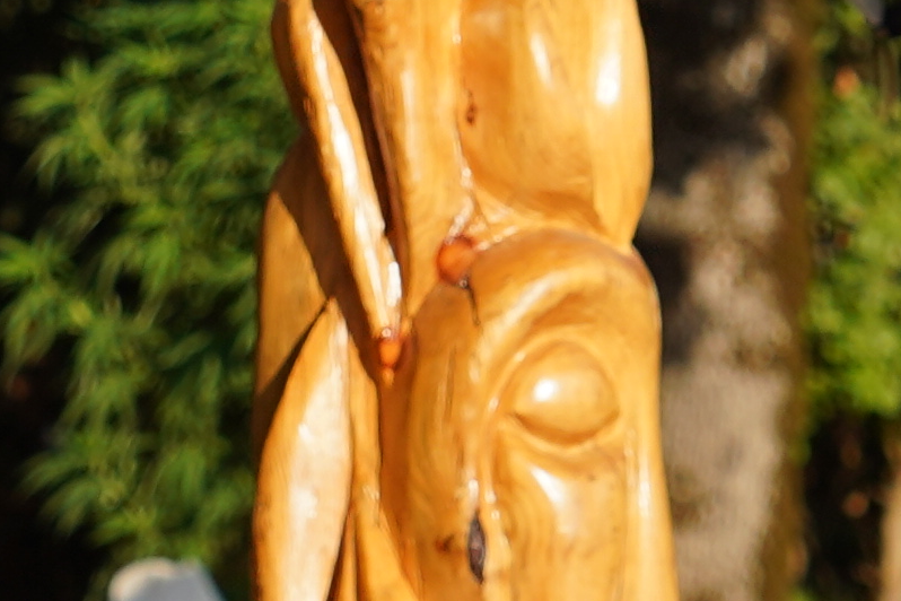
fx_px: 15616
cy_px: -956
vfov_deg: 2.2
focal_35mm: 624
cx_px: -165
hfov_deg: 3.3
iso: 100
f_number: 5.6
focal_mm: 83
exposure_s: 1/320
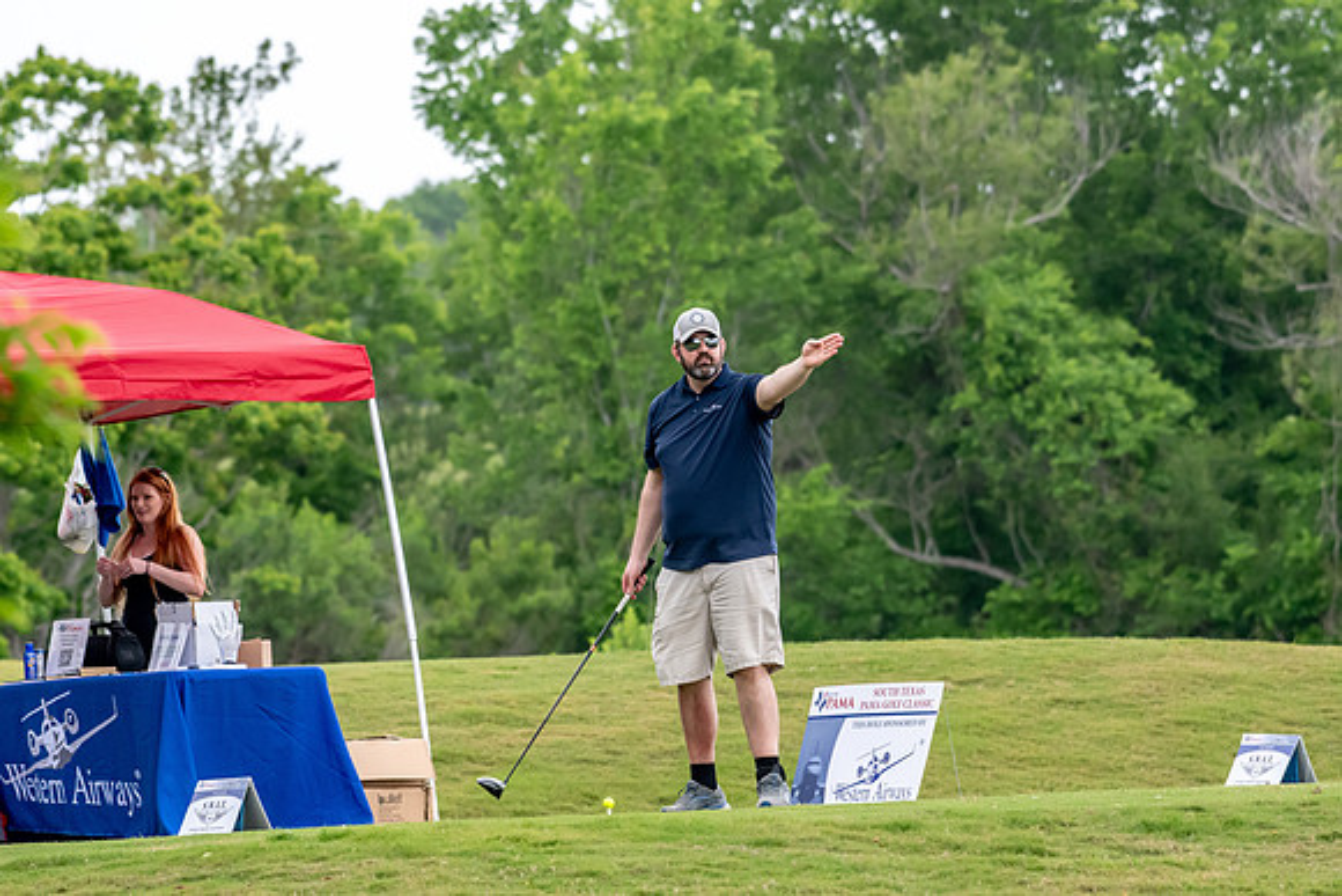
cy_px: 448
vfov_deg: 3.4
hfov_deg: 5.1
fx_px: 15100
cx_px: 671
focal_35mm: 405
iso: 1800
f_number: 5.6
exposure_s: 1/2000
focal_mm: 270
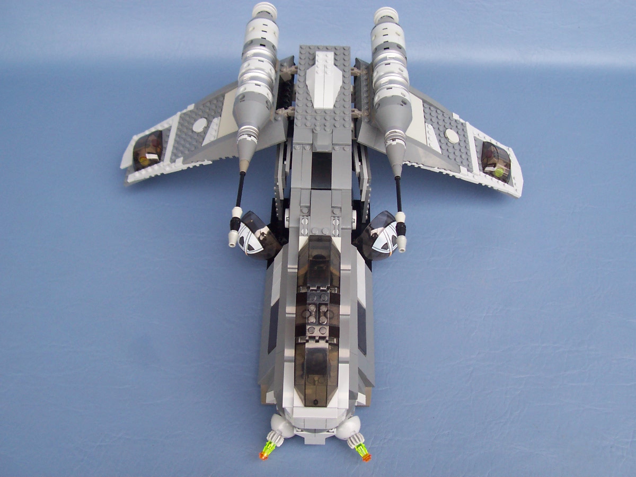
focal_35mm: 37
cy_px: 238
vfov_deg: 38.7
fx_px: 680
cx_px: 318
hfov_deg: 50.1
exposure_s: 1/90
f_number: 2.8
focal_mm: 5.6
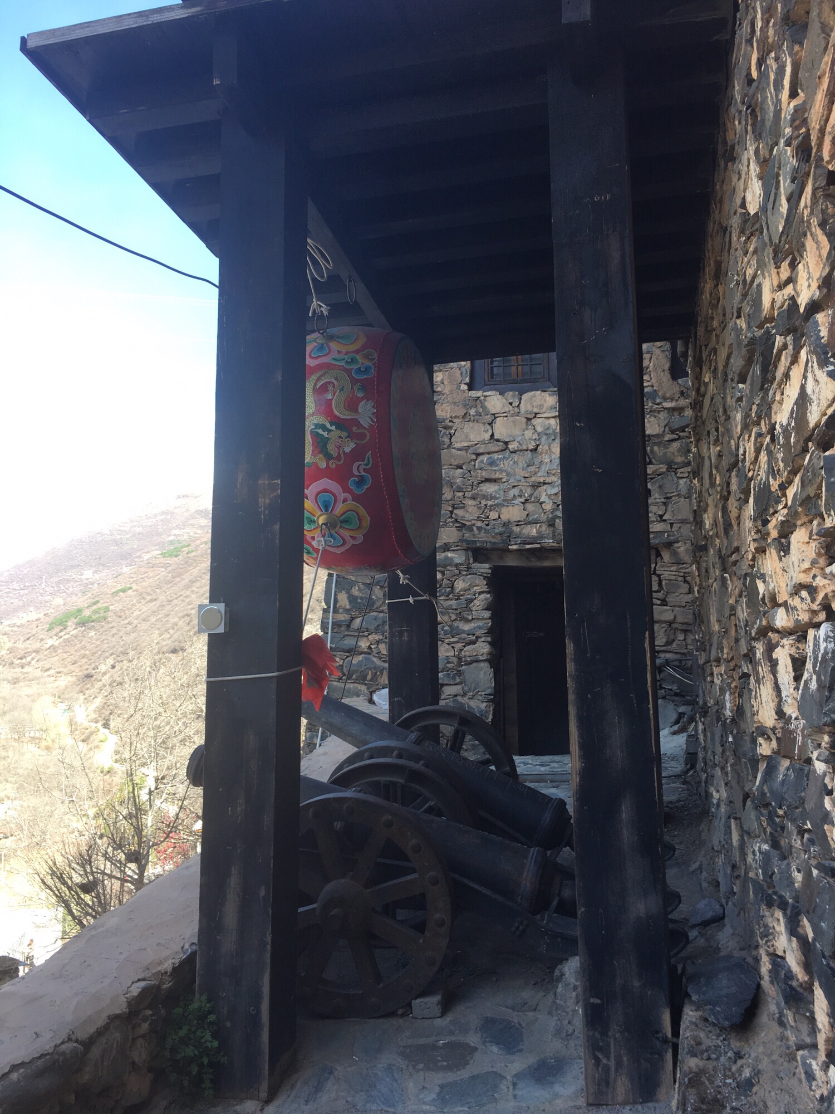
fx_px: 933
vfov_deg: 61.7
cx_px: 418
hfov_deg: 48.2
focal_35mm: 29
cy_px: 557
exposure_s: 1/183
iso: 25
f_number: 2.2
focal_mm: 4.15
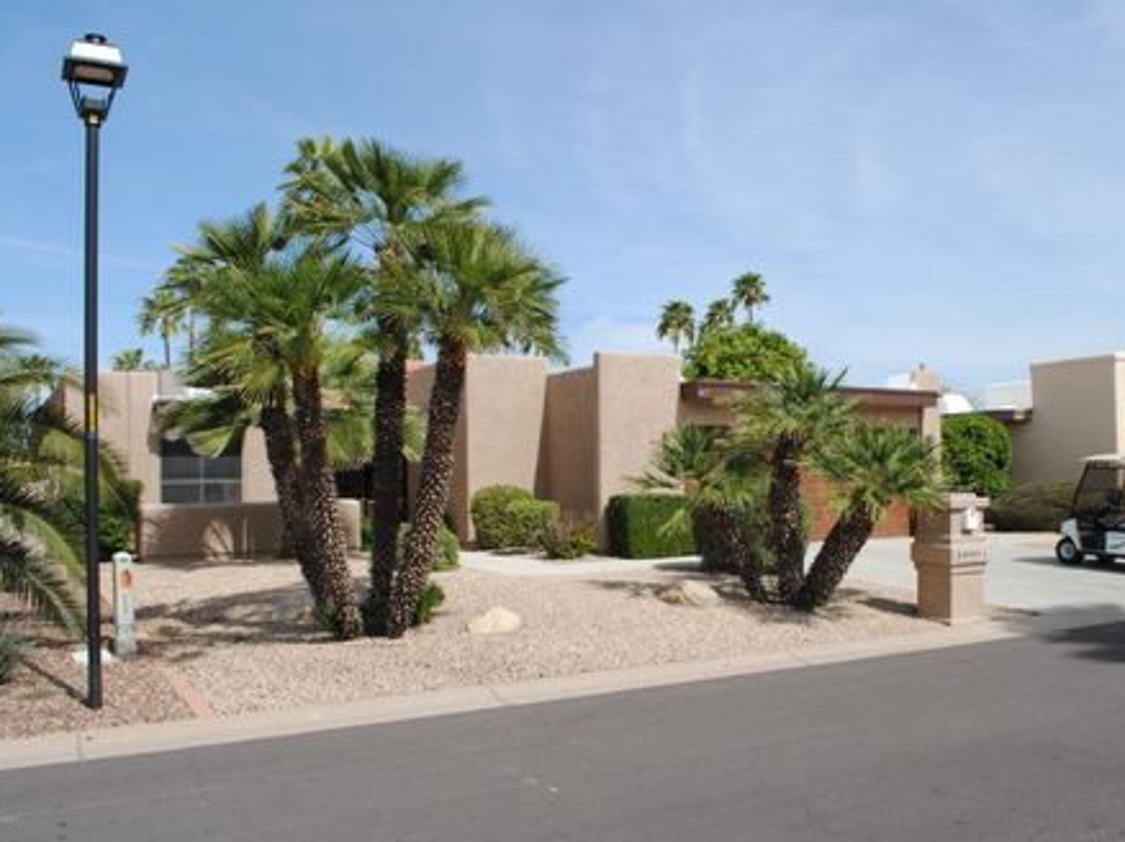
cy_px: 417
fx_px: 1072
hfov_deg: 55.2
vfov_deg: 42.9
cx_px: 627
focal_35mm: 33
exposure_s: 1/160
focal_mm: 20
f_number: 10
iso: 100
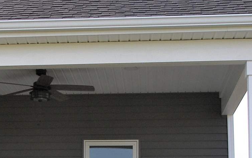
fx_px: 852
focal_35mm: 124
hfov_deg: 16.7
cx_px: 40
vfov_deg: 10.5
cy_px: 166
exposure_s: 1/320
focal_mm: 8.9
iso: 50
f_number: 3.6
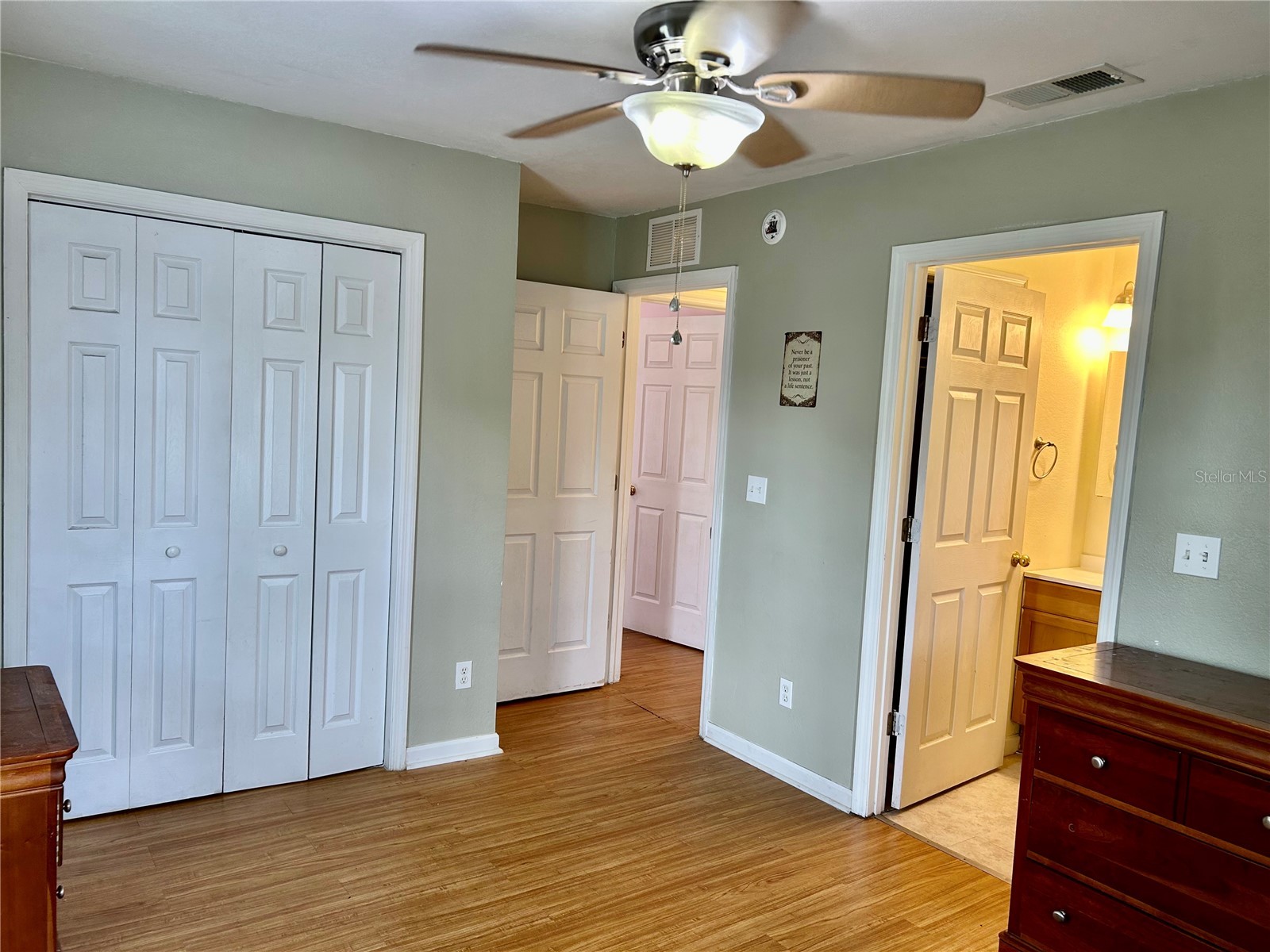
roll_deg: -2.8
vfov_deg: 53.1
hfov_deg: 67.3
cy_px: 476
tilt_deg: -5.2
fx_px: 954
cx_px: 635
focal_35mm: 26
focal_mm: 5.7
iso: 64
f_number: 1.5
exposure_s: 1/60
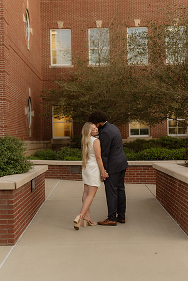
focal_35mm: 50
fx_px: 392
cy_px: 140
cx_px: 94
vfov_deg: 39.6
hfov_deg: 27.0
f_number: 1.4
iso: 250
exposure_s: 1/250
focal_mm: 50
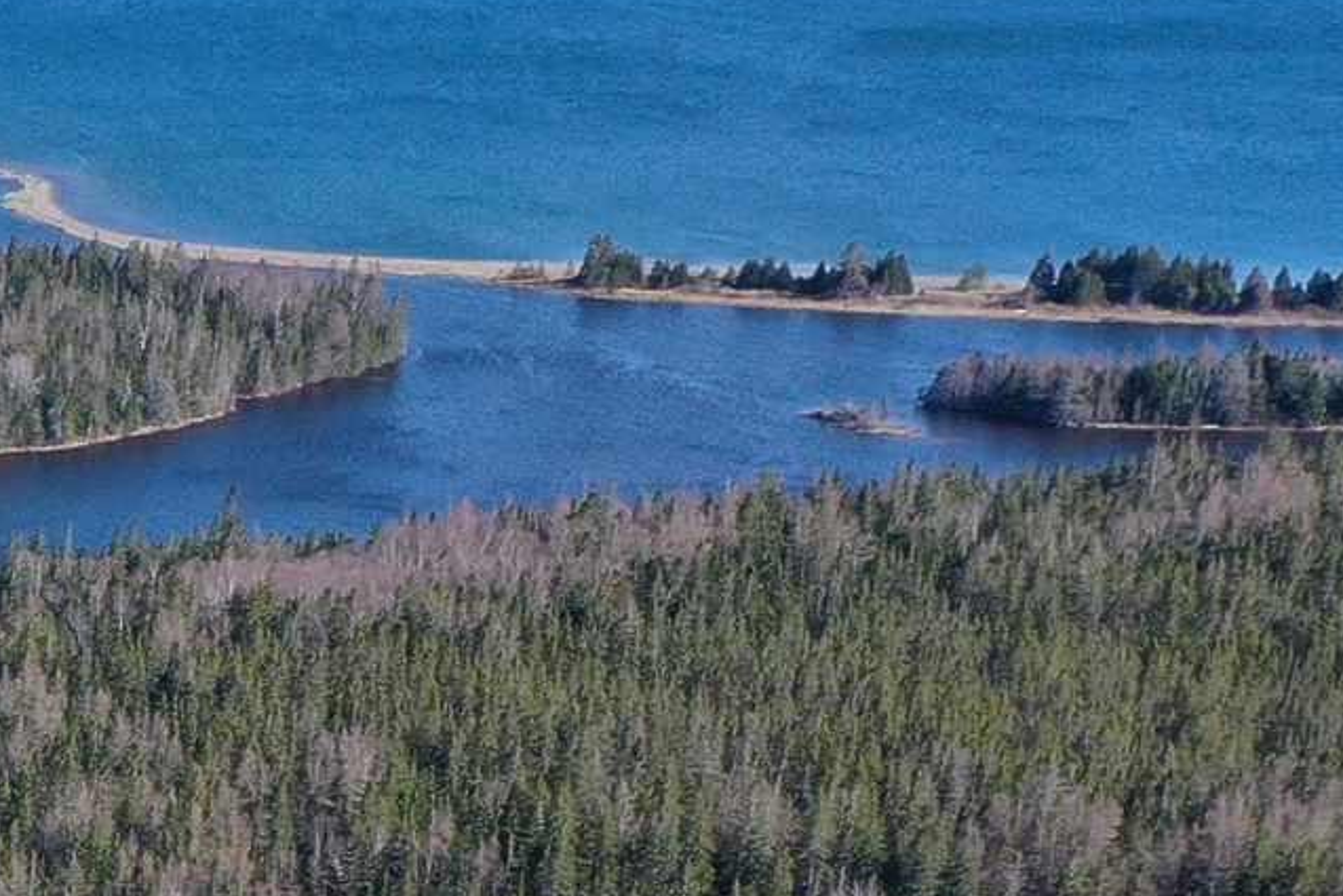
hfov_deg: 12.7
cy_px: 1423
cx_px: -1609
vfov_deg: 9.8
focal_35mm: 135
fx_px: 5037
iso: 100
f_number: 3.2
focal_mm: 10.26
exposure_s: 1/100
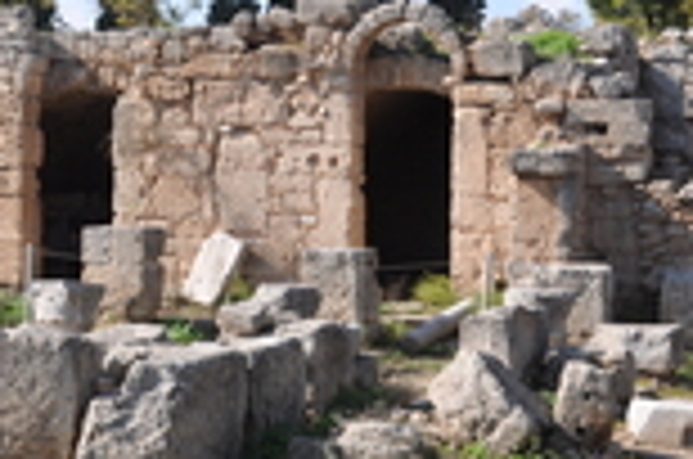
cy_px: 158
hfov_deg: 19.1
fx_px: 2042
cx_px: 142
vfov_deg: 12.8
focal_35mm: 106
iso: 200
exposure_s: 1/400
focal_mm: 27
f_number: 10
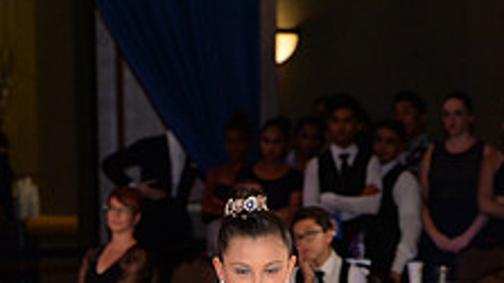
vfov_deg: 3.7
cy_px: 500
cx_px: 258
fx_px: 4366
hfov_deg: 6.6
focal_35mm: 327
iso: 1600
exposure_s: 1/200
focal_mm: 120
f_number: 5
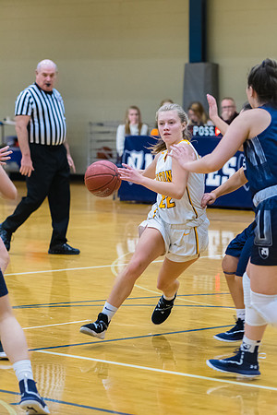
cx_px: 138
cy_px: 208
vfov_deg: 11.8
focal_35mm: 174
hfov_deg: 7.9
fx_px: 2008
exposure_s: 1/400
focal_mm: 116
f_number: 3
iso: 3200
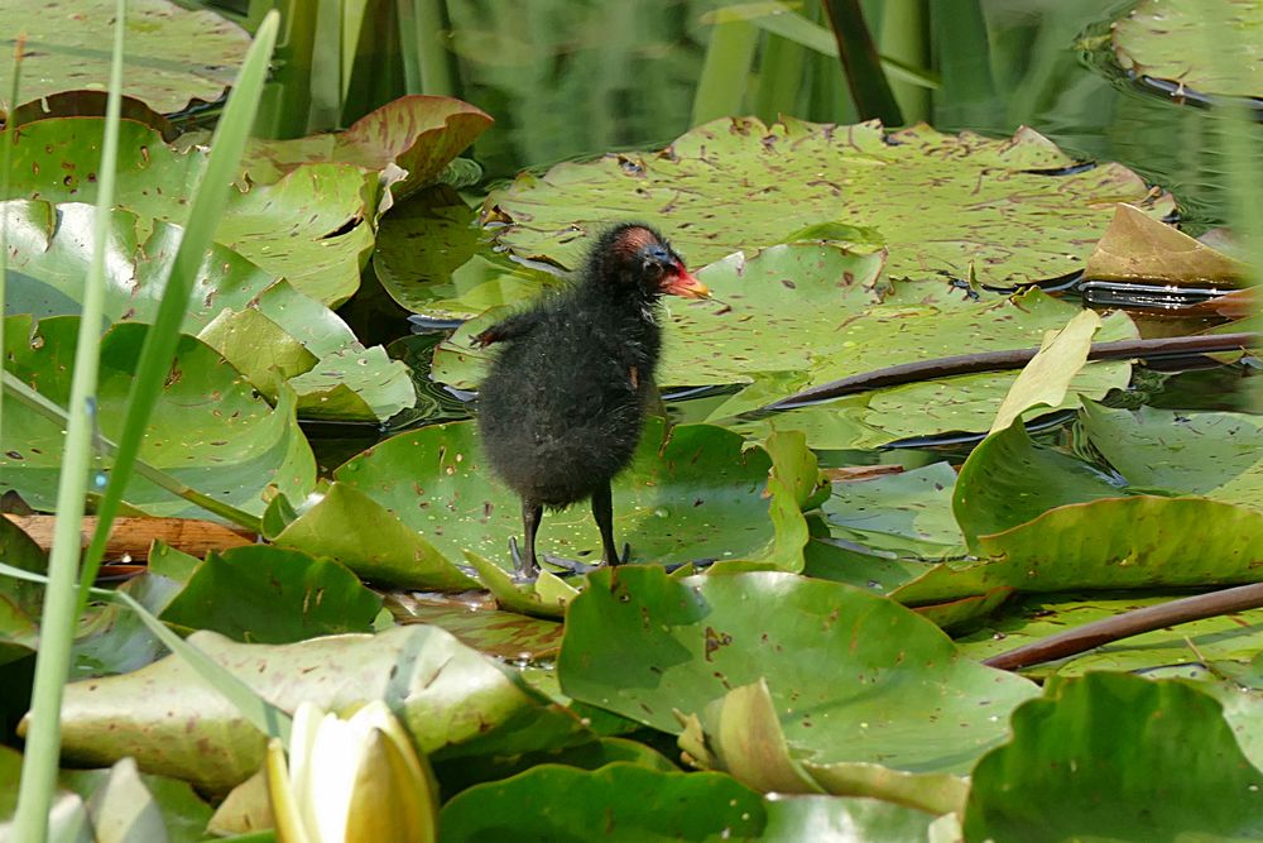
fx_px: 19438
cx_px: 632
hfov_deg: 3.7
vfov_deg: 2.5
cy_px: 422
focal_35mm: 554
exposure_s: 1/320
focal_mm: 146
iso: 250
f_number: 6.3
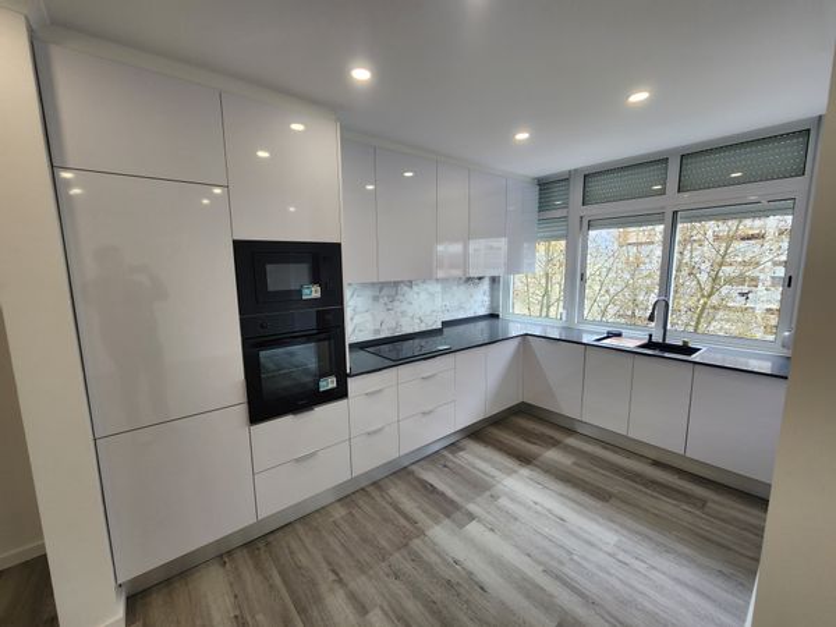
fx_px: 314
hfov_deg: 106.2
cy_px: 314
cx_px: 418
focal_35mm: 13
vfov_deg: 89.9
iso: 64
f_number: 2.2
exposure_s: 1/60
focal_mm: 2.2
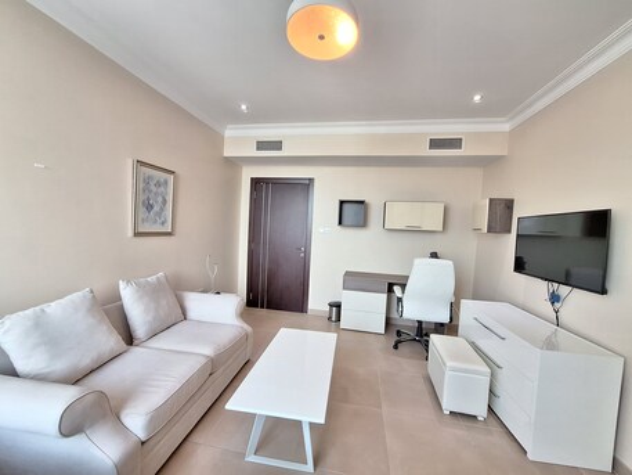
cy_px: 238
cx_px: 316
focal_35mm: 13
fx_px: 237
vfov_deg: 89.9
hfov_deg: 106.2
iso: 160
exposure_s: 1/33
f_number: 2.2
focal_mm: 1.74
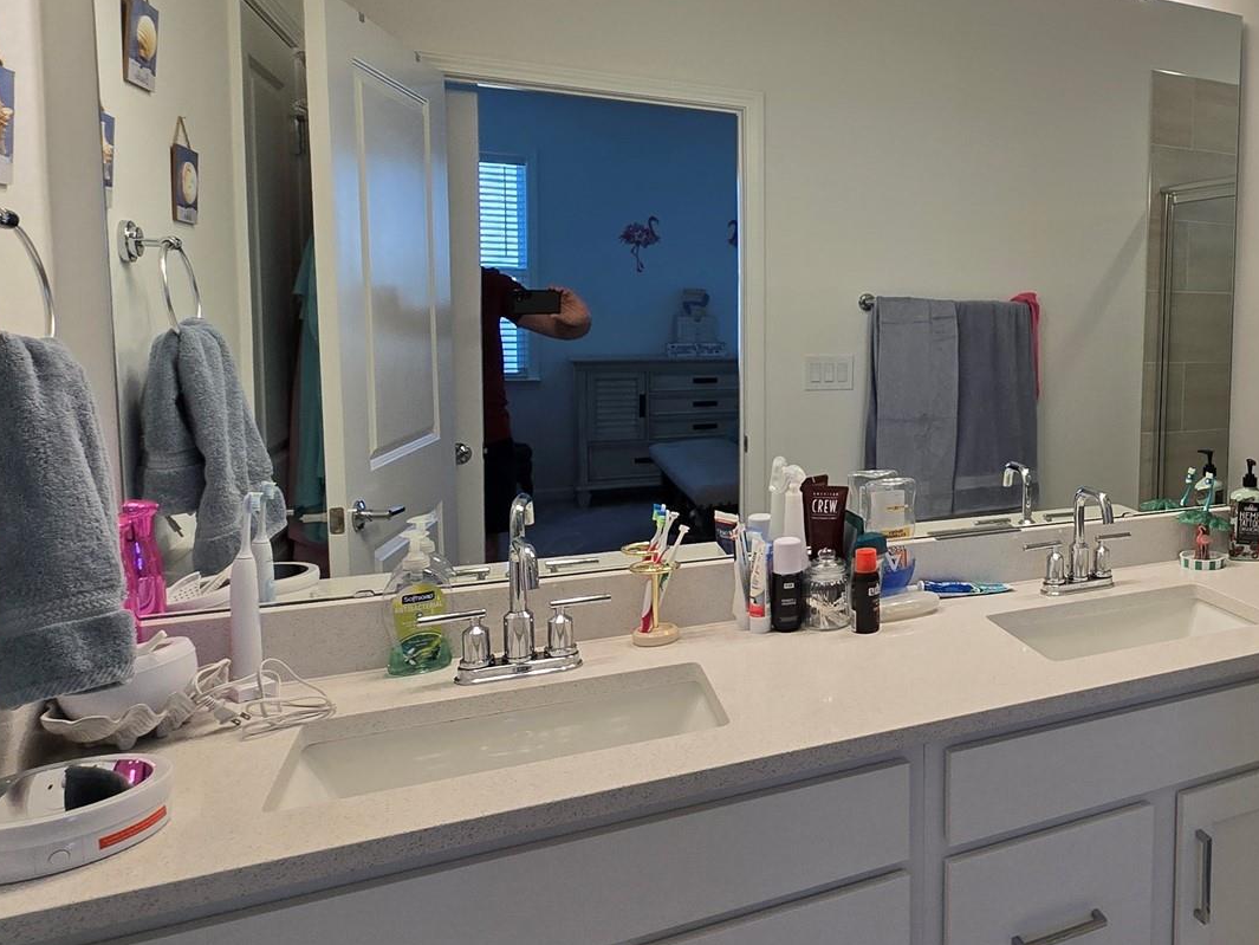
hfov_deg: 59.5
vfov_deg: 54.6
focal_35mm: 25
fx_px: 909
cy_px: 390
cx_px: 1122
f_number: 2.2
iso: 50
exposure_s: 1/120
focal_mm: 2.2
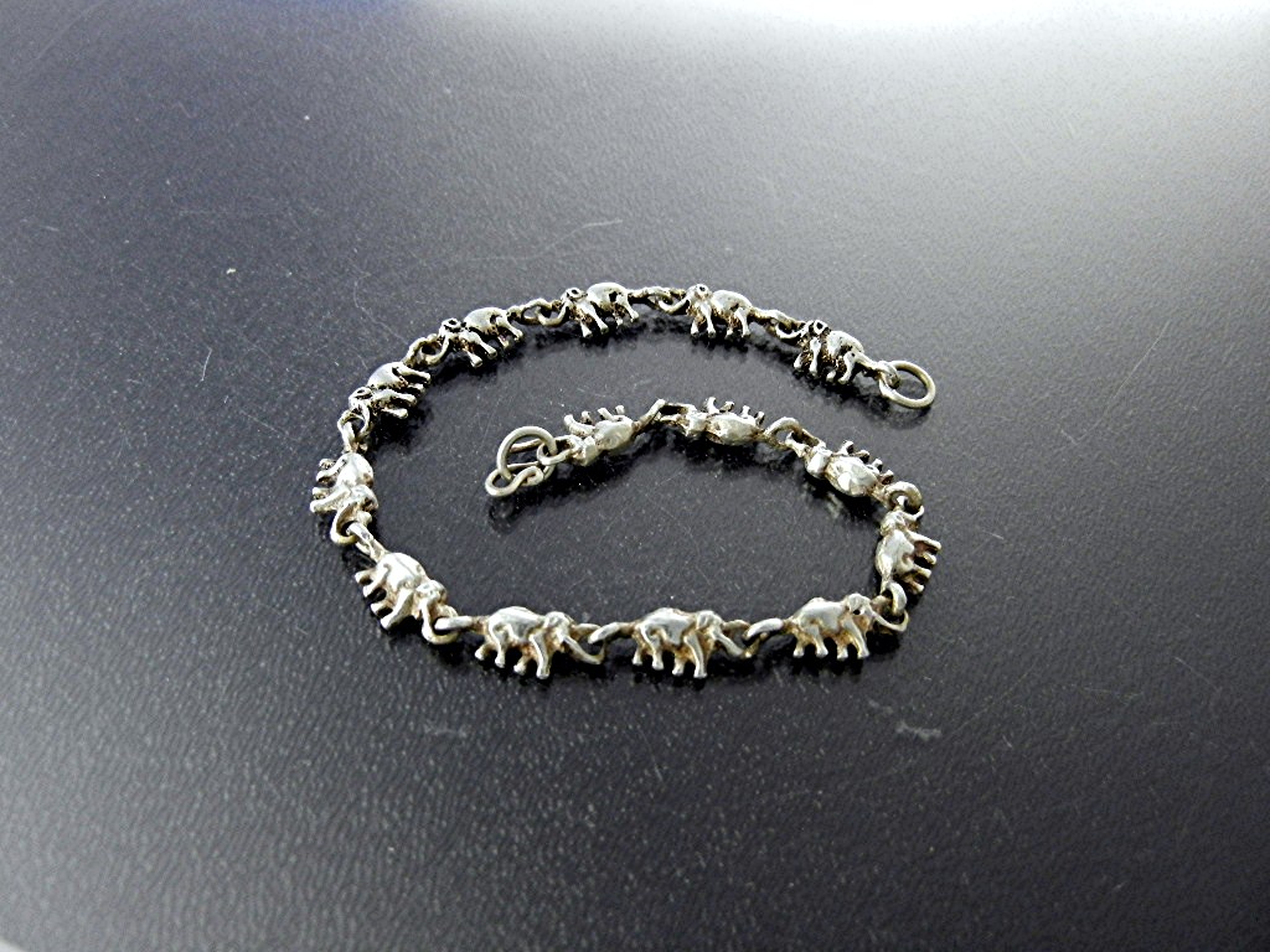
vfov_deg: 41.8
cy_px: 476
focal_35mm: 34
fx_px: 1247
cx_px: 635
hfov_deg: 54.0
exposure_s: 1/5.8
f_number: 3.6
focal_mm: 6.2
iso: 200
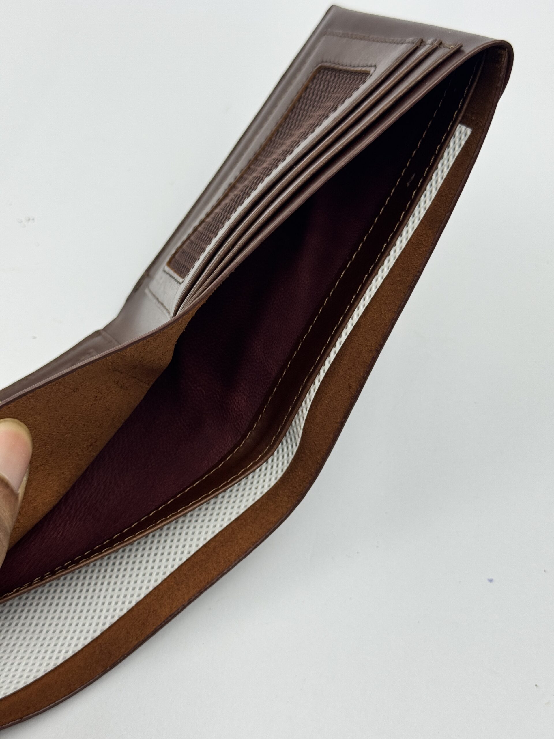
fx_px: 1024
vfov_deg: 39.7
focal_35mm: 48
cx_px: 277
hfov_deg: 30.3
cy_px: 370
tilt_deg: -54.8
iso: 64
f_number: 1.78
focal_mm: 6.76
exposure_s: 1/349
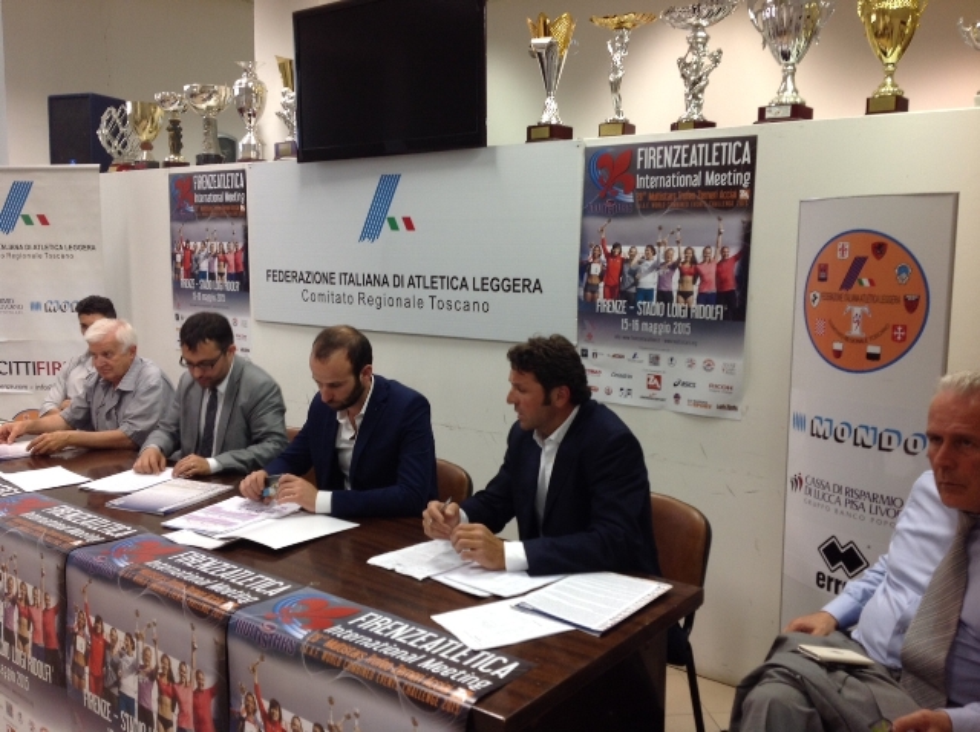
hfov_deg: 52.7
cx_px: 490
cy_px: 366
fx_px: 989
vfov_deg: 40.6
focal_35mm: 35
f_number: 2.4
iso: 50
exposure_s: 1/17
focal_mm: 4.28
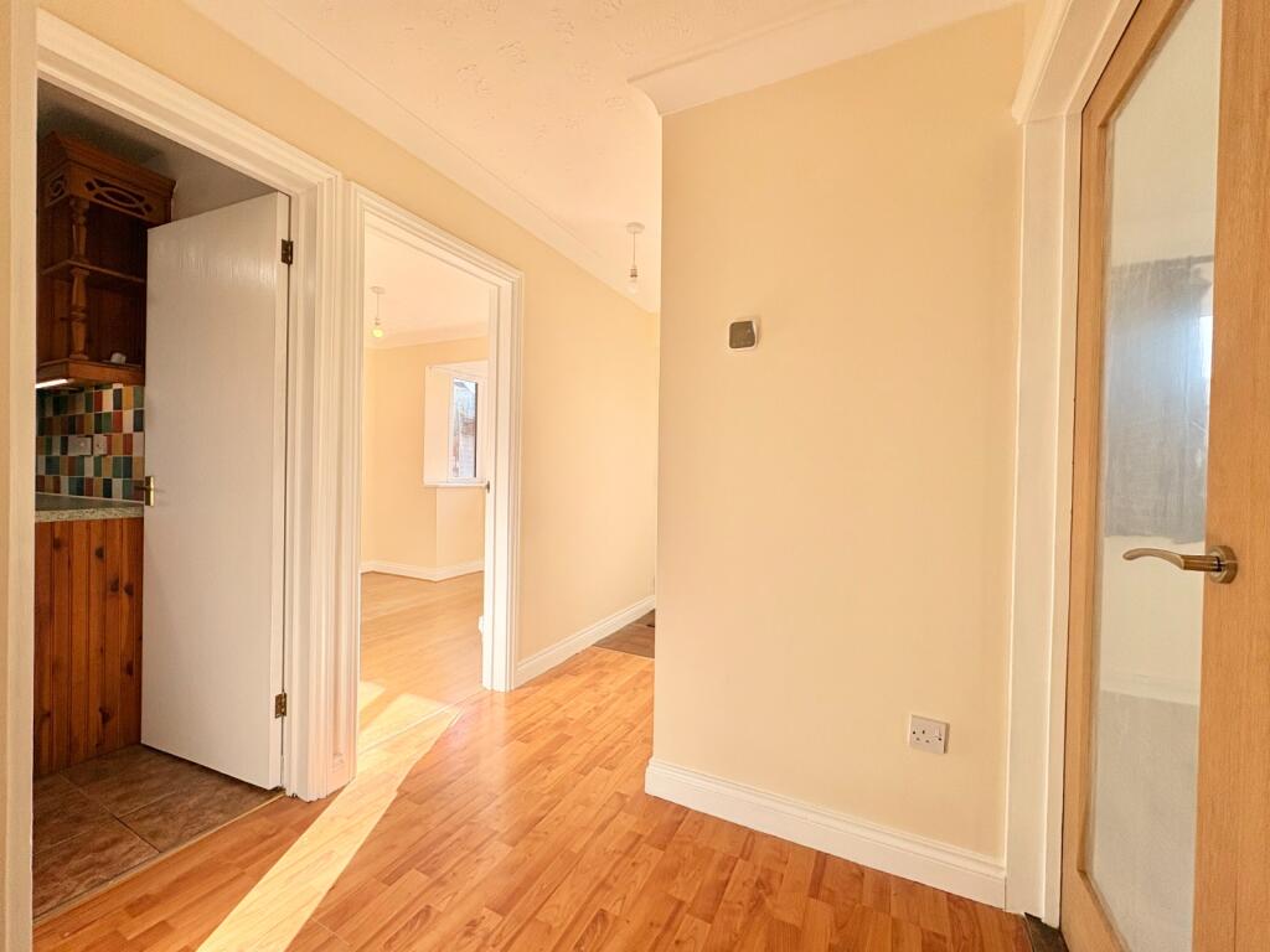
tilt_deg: -0.4
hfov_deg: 102.1
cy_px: 476
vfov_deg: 85.7
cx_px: 635
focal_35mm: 14
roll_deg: -0.7
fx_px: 514
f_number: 2.2
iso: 40
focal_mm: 2.22
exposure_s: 1/337
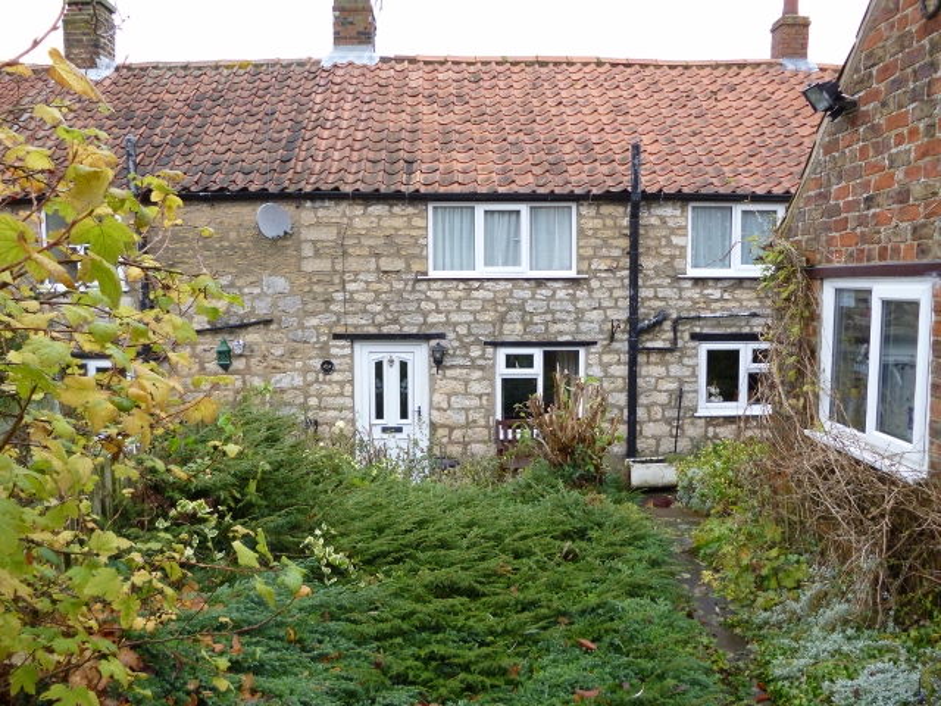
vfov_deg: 49.7
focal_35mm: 28
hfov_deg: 63.4
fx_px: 761
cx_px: 470
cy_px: 353
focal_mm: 5
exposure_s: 1/60
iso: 125
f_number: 3.1
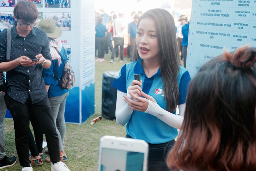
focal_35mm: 47
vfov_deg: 28.6
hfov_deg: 41.9
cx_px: 128
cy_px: 86
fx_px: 334
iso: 400
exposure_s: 1/120
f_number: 4.7
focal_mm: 31
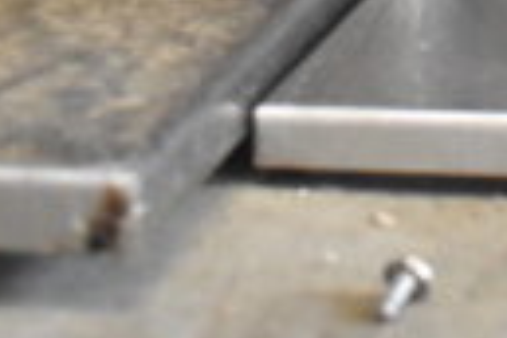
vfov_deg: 9.8
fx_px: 1803
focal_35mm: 128
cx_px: 739
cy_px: -371
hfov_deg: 15.0
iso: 2500
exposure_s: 1/30
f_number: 3.5
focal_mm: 18
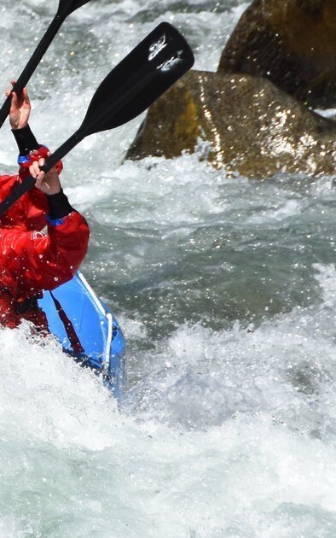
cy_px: 42
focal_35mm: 699
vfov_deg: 3.0
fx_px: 10237
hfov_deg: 1.9
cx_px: -313
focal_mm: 150
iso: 400
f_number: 7.1
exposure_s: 1/1600
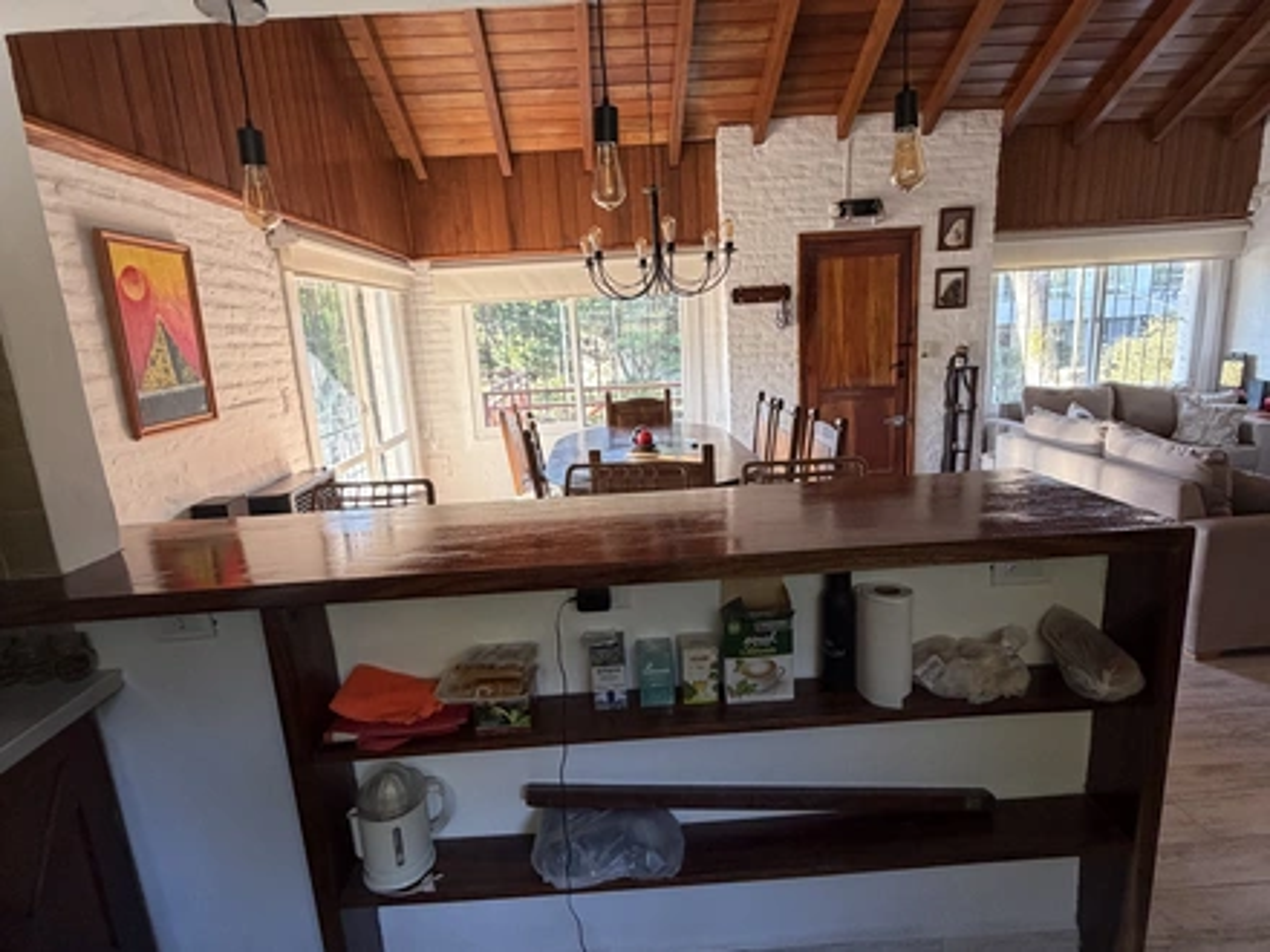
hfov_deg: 102.1
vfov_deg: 85.7
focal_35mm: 14
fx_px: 514
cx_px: 635
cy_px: 476
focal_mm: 2.22
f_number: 2.2
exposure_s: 1/100
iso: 320
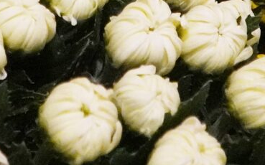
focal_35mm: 191
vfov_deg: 6.7
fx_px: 1377
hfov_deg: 11.0
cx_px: 75
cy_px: -160
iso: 6400
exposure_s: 1/160
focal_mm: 23
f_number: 4
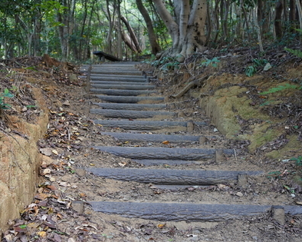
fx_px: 357
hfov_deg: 45.8
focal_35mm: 40
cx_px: 149
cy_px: 118
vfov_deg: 37.3
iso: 1000
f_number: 4
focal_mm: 28
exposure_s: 1/30
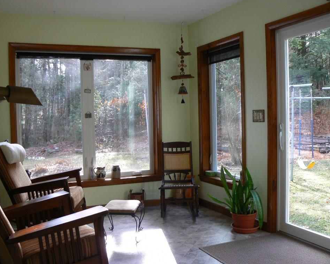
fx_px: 371
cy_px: 131
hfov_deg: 47.9
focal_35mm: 38
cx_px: 159
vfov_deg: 39.2
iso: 80
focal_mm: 6
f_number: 2.8
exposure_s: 1/40
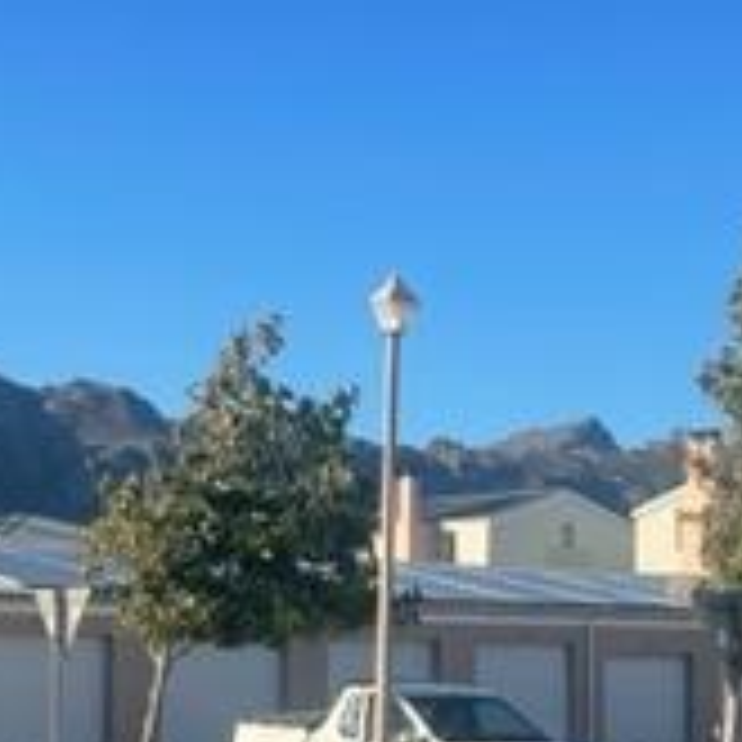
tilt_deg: +0.5
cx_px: 544
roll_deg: -0.3
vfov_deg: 19.3
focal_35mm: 89
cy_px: 625
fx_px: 2158
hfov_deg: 19.4
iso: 32
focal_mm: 4.2
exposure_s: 1/2959
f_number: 1.6
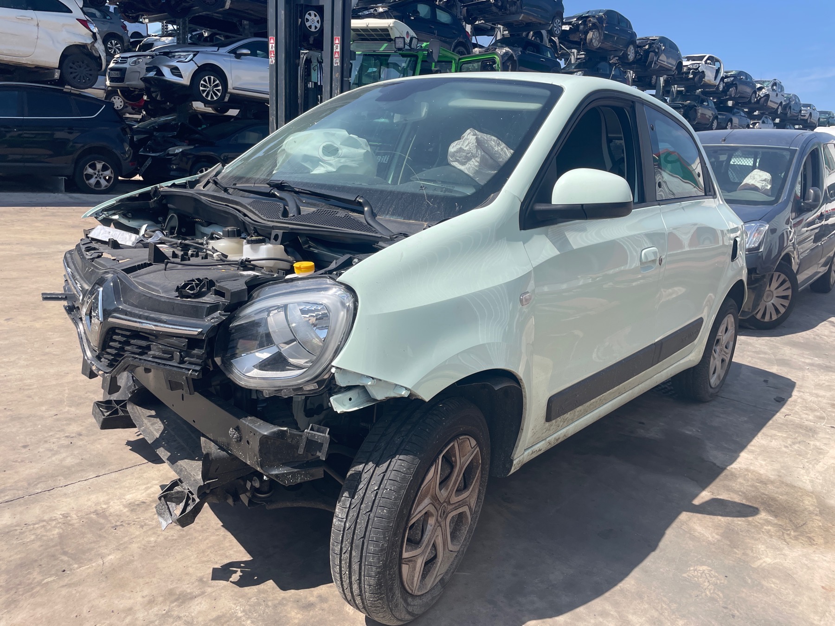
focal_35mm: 26
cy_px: 313
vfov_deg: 53.1
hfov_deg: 67.3
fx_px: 627
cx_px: 418
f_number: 1.6
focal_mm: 4.2
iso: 32
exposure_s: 1/2882
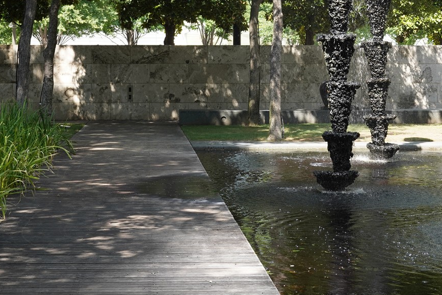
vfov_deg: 15.0
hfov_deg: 22.6
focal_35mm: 90
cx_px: 204
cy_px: 13
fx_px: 1105
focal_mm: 39
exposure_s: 1/100
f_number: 11
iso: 400
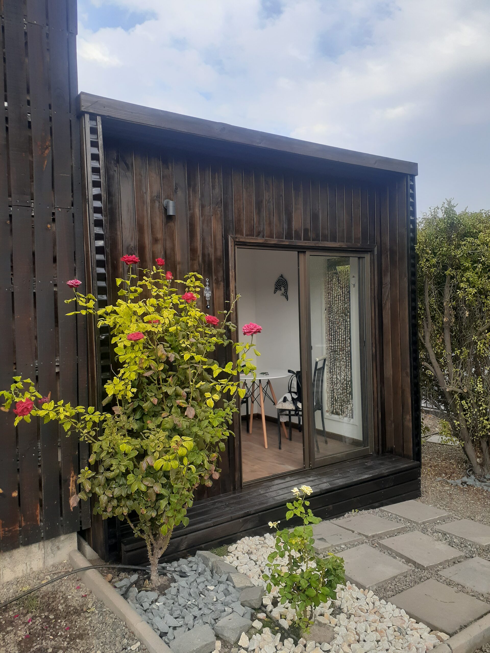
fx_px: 510
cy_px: 326
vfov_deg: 65.3
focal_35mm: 27
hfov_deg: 51.4
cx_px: 245
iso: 40
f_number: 1.9
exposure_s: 1/380
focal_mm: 3.6
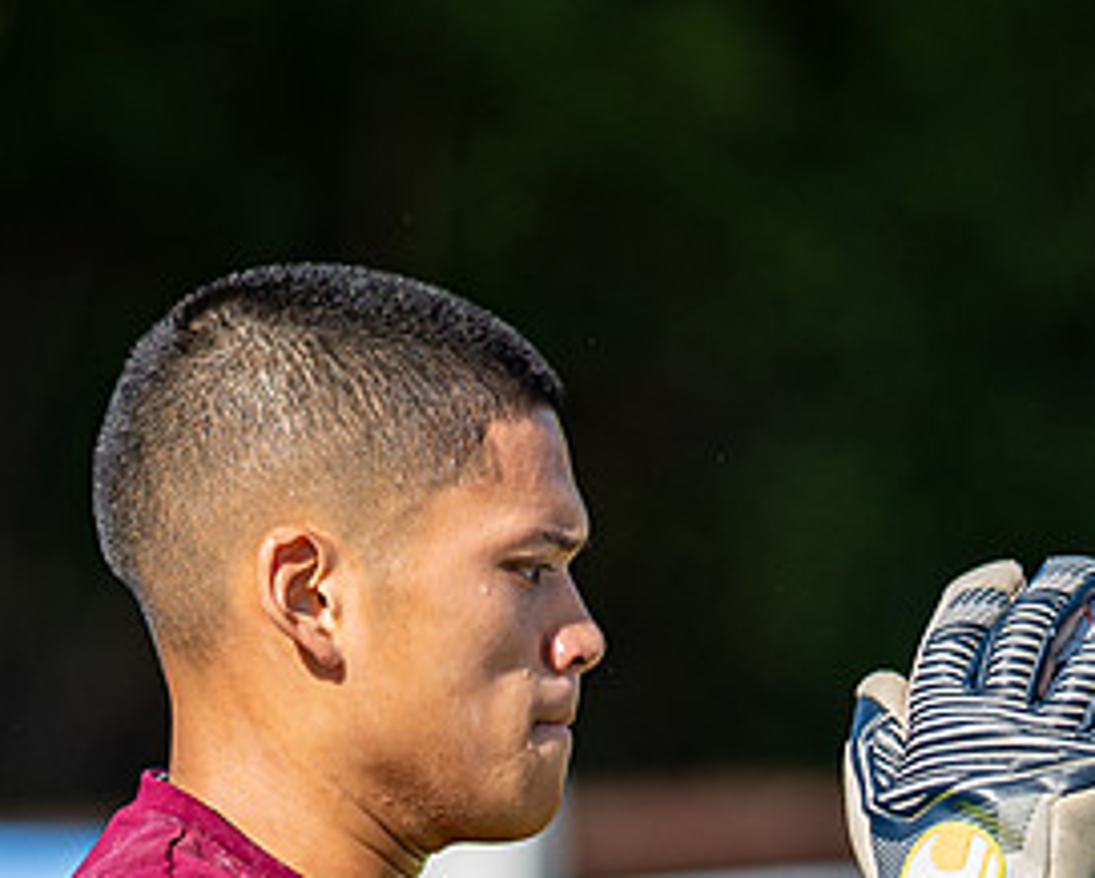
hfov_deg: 3.2
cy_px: 681
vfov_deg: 2.5
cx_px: 554
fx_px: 19783
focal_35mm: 610
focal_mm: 135
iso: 80
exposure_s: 1/3200
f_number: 1.8
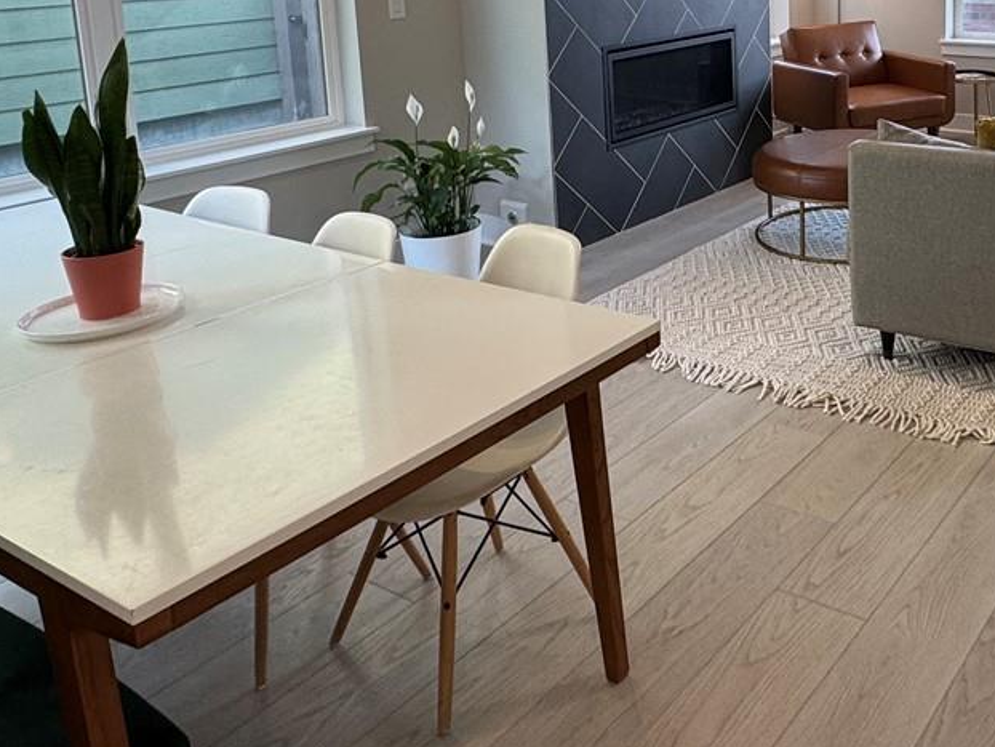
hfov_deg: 48.1
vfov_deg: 37.3
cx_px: 813
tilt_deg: -10.6
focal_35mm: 36
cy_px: 88
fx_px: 1035
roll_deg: +1.1
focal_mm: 2.22
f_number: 2.2
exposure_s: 1/120
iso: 100
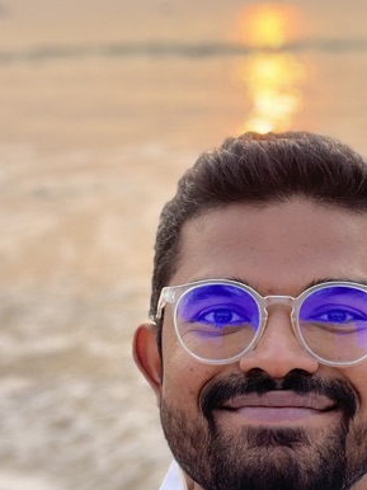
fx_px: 792
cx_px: 287
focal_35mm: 56
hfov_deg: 25.7
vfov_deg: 34.3
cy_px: 215
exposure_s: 1/206
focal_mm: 2.71
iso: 32
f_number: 2.2
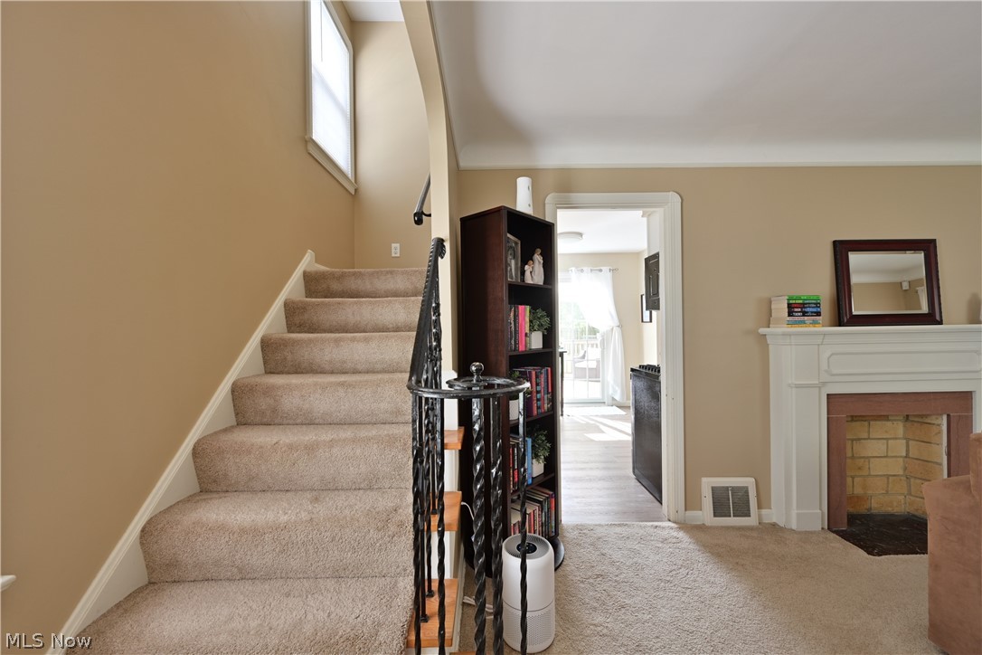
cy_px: 328
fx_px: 382
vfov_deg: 81.2
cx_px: 491
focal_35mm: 14
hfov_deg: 104.3
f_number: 9
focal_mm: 14
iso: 500
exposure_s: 1/13
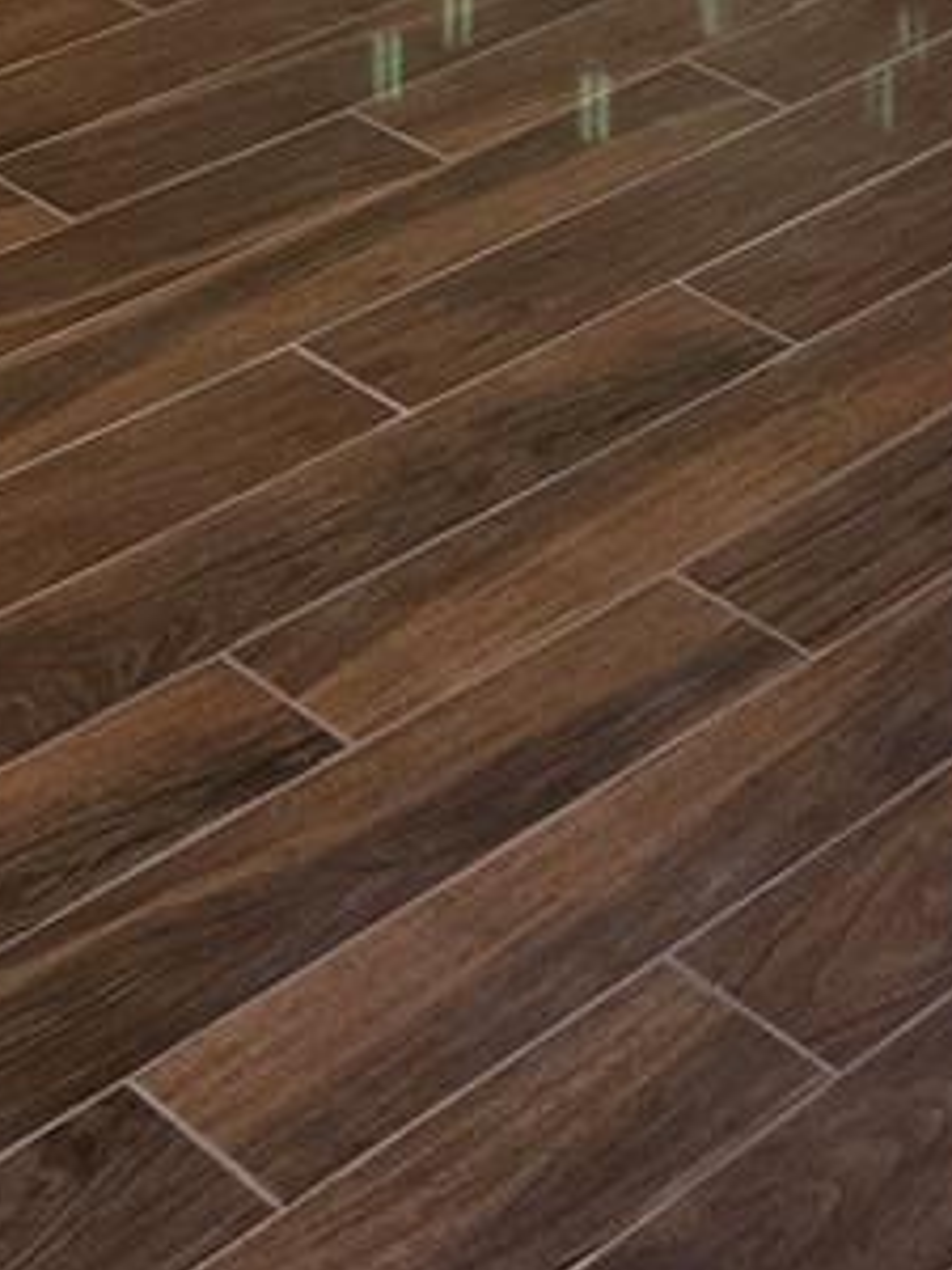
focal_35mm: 96
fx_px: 3520
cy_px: -1058
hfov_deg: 15.3
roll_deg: -1.9
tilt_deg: -6.1
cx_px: 821
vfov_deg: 16.7
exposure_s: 1/120
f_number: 1.78
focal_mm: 6.86
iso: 100
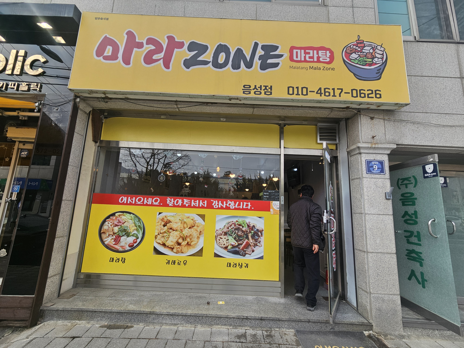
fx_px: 174
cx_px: 232
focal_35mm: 13
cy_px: 174
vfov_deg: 89.9
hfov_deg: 106.2
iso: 50
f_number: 2.2
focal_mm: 2.2
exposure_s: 1/487
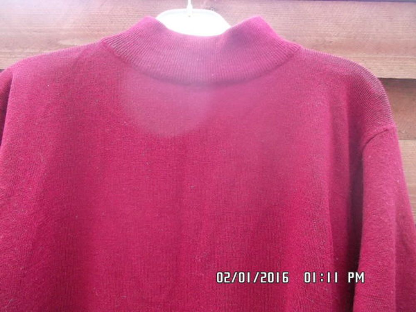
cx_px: 208
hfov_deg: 63.4
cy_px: 156
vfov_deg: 49.7
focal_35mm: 28
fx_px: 336
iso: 271
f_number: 3.3
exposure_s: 1/45
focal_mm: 4.1
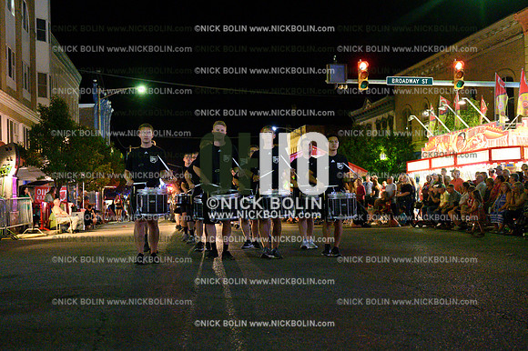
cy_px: 176
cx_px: 264
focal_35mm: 43
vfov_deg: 31.2
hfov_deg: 45.5
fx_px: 630
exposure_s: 1/400
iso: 32000
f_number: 4
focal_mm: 43
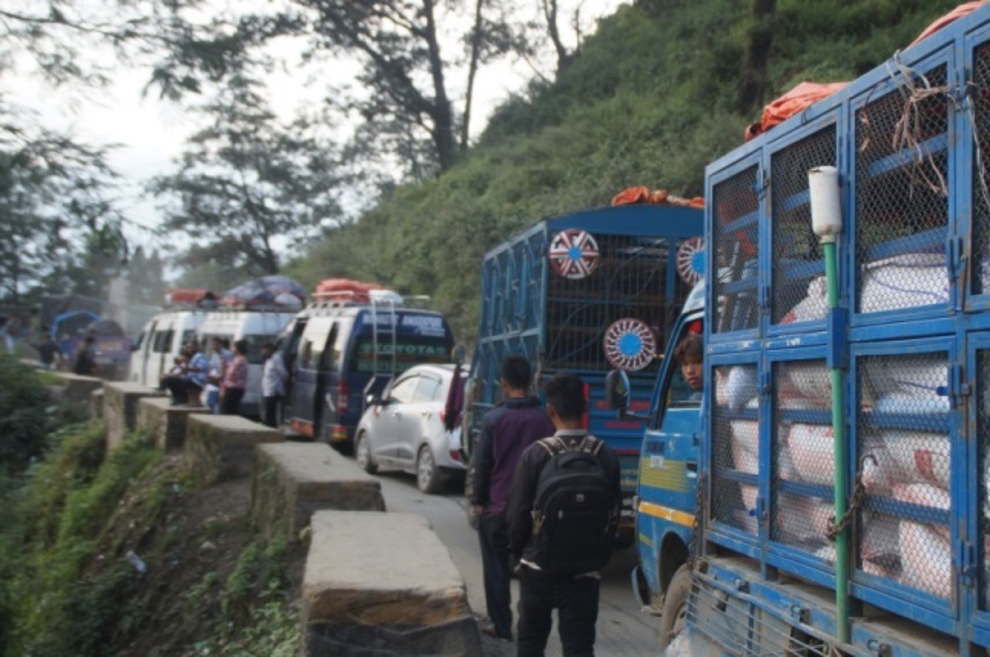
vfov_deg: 26.9
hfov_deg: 39.5
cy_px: 295
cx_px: 579
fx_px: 1373
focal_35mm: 50
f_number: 4
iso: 200
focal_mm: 28
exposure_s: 1/160
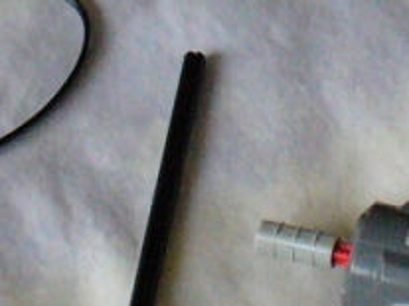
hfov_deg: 10.7
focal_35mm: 183
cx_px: 379
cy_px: -63
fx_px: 2161
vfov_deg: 8.0
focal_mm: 6.1
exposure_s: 1/100
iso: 400
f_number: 2.8
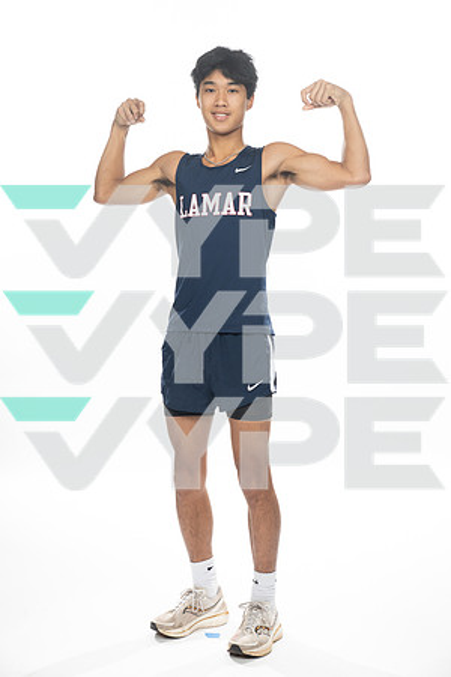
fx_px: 1090
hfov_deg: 23.4
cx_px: 226
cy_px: 338
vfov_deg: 34.5
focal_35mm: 58
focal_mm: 58
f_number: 7.1
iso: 320
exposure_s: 1/160
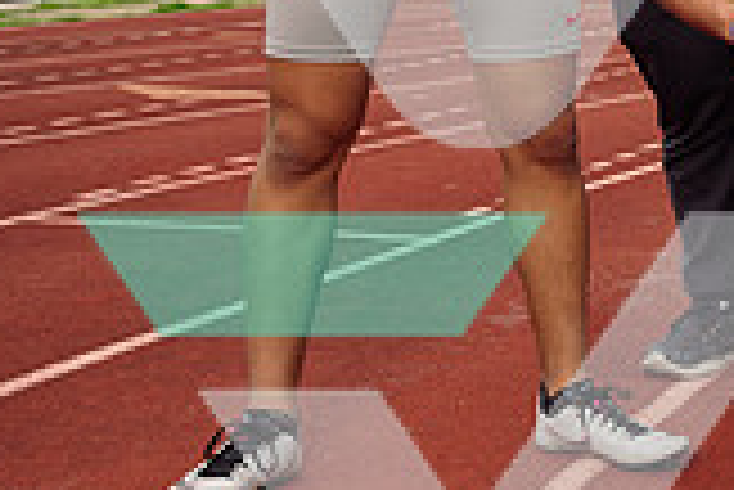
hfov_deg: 17.9
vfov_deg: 13.9
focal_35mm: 96
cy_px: -92
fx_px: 1959
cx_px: 1238
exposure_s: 1/200
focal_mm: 27
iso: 125
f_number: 7.1
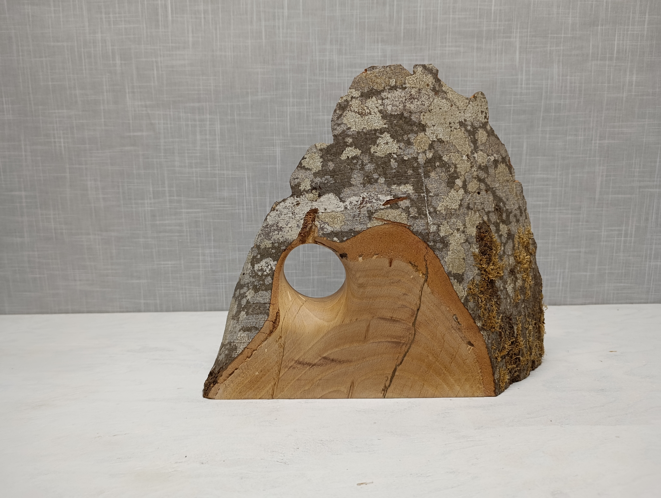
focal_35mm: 23
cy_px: 249
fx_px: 440
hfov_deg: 73.8
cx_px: 330
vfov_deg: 59.0
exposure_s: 1/100
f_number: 1.65
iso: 594
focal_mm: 6.11
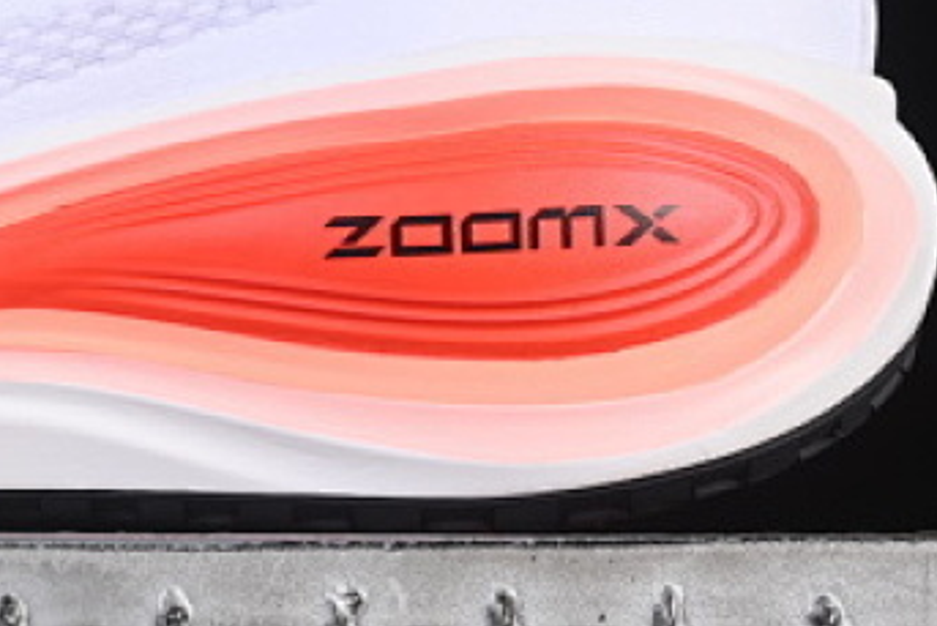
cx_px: -107
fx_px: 6145
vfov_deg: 5.8
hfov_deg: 8.6
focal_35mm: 236
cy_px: -74
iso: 160
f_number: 8
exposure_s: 1/80
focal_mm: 50
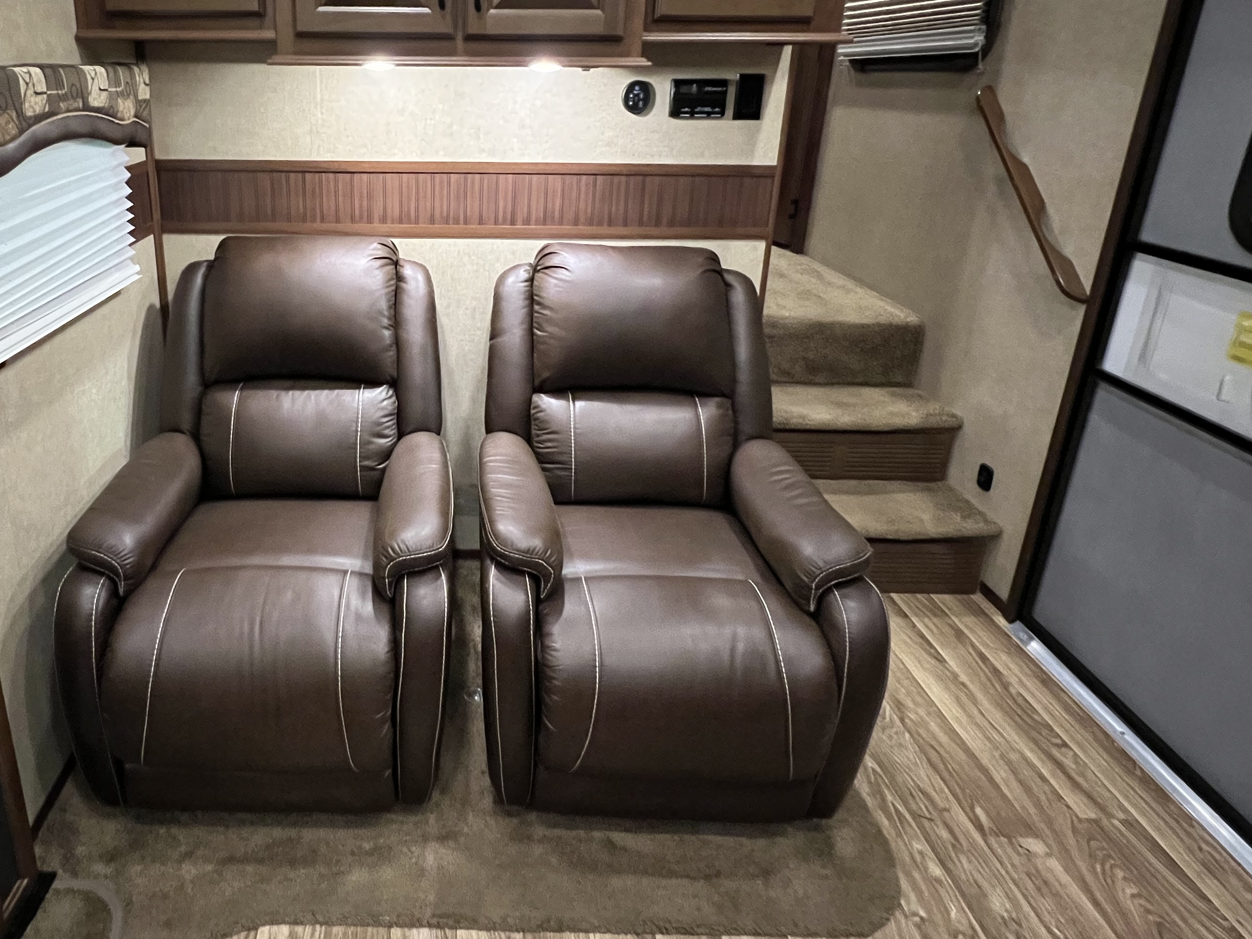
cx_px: 437
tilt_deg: -17.4
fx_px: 723
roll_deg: -1.0
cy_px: 299
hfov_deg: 79.5
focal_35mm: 20
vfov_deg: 64.0
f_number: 1.8
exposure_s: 1/58
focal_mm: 1.57
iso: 1000
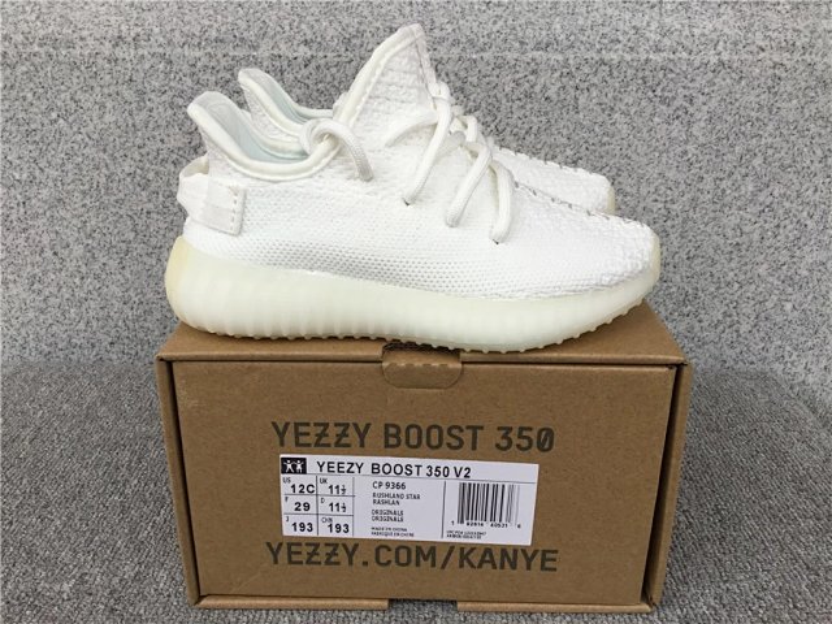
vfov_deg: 45.4
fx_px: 745
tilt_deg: -19.7
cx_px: 416
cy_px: 312
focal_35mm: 31
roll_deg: -0.2
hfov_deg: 58.4
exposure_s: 1/187
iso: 25
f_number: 2.4
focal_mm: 3.3
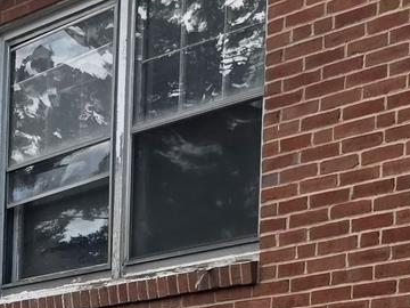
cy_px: 557
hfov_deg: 13.3
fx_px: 1552
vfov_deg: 10.6
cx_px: -367
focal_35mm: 131
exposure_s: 1/3185
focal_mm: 6.3
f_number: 1.7
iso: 80
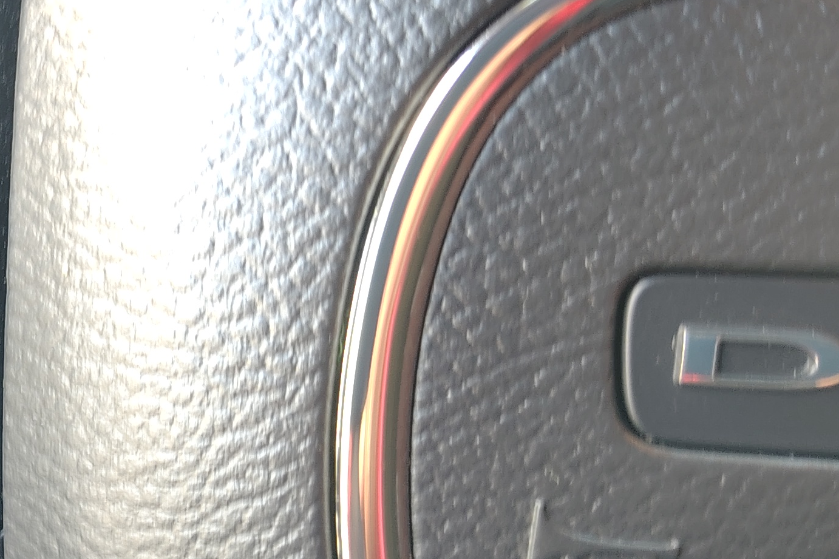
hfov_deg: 24.0
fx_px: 1724
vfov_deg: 18.3
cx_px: -252
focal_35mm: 74
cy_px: 425
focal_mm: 5.56
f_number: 1.8
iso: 100
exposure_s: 1/8
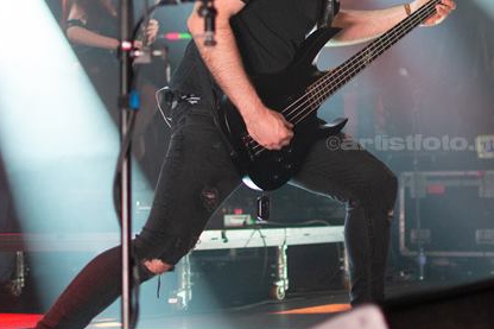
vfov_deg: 14.9
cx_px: 335
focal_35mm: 91
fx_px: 1246
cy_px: 57
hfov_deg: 22.3
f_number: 1.8
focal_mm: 35
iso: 1800
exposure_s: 1/400
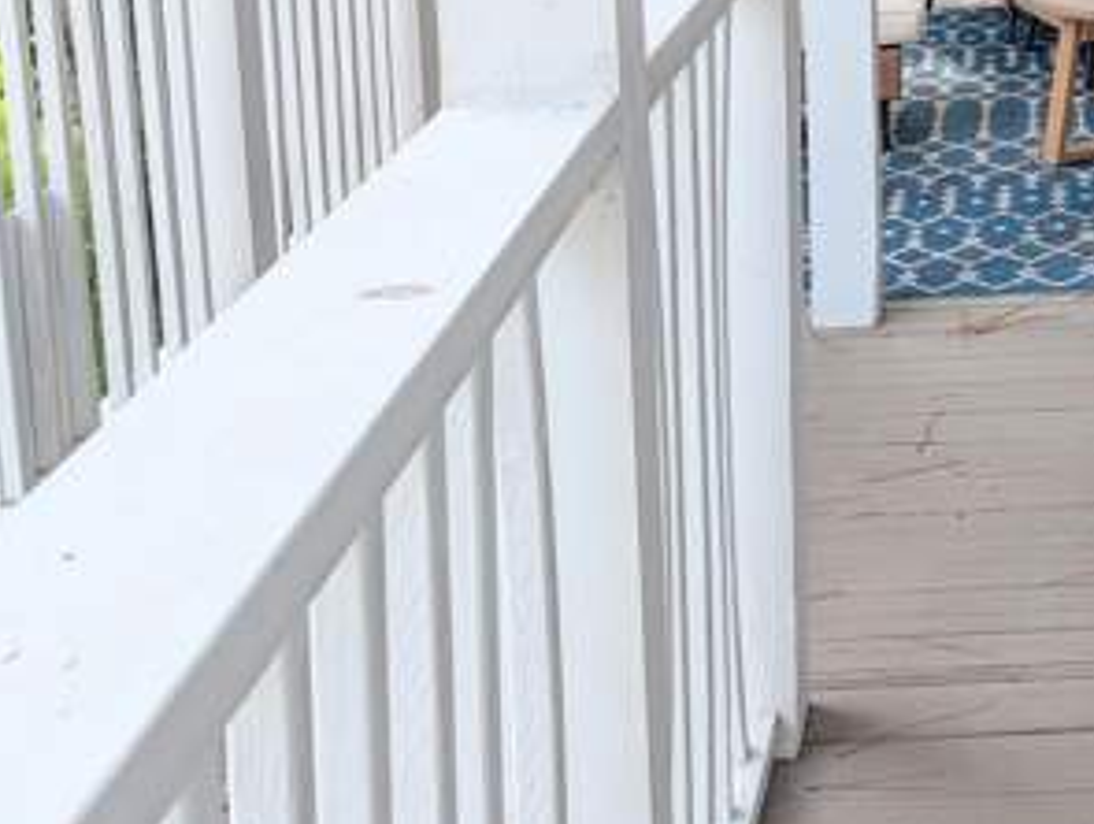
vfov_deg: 21.2
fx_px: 2057
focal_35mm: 65
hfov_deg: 27.0
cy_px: -148
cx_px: 1242
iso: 21
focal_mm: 6.9
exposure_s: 1/317
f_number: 1.68
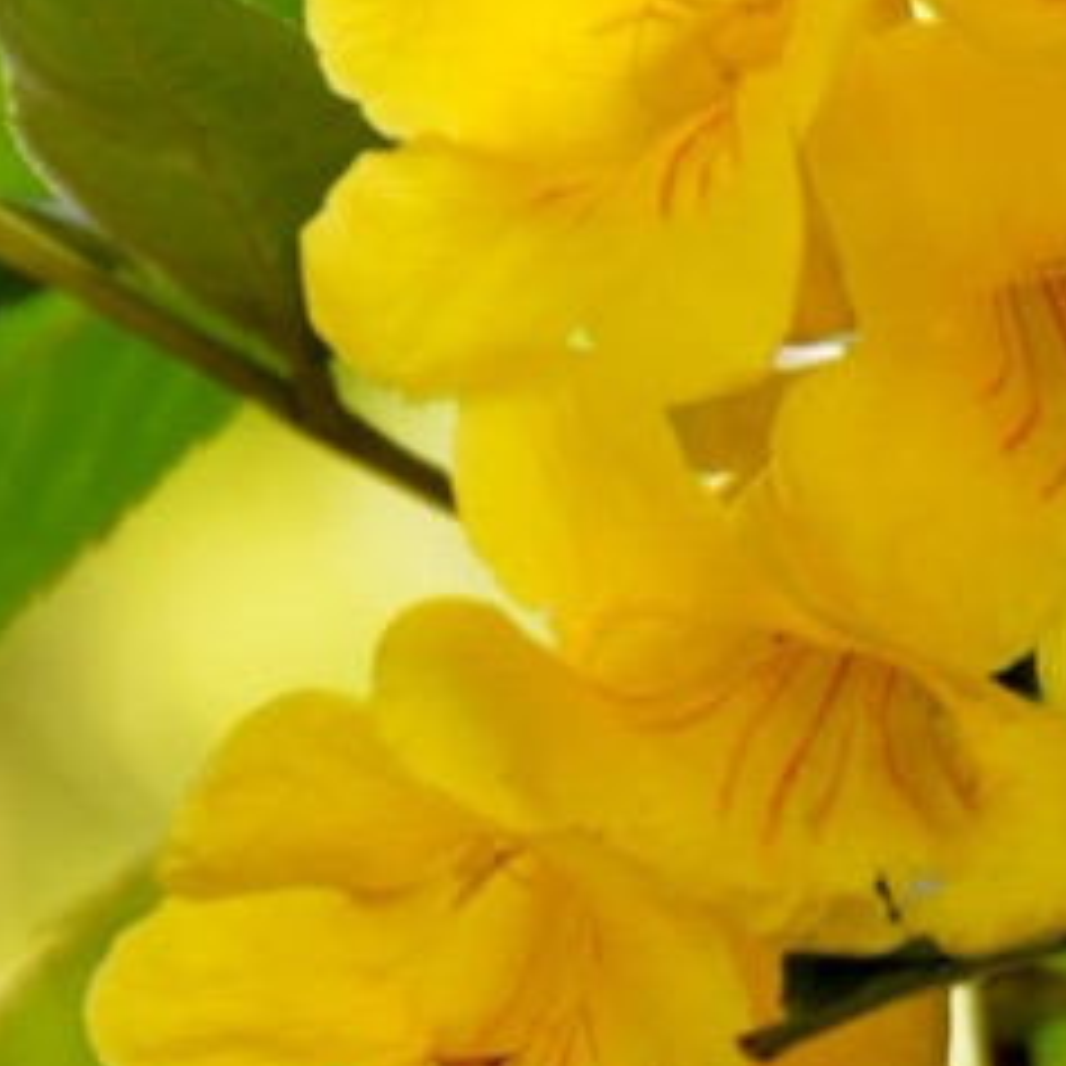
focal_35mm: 537
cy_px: 436
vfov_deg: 3.3
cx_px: 1124
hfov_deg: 3.3
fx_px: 18709
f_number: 7.1
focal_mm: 100
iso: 400
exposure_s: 1/200
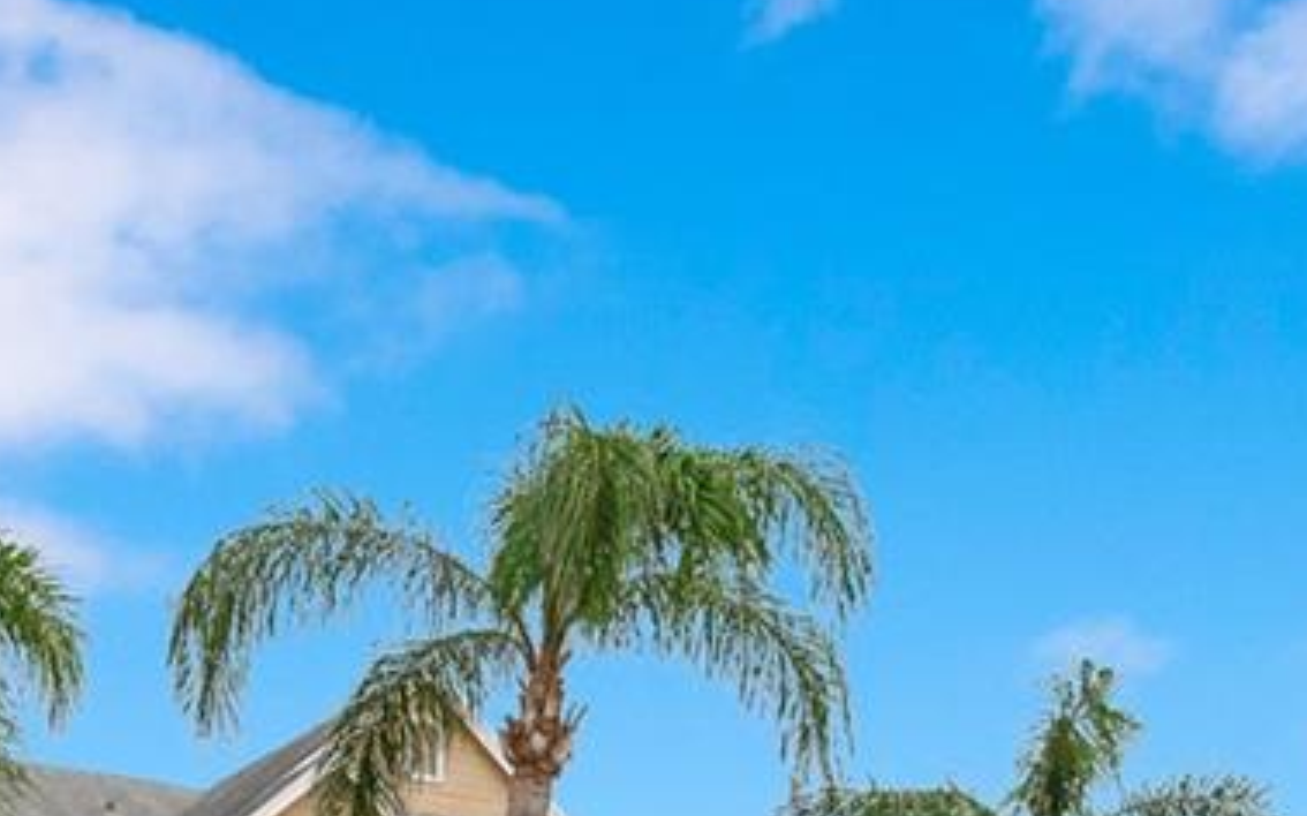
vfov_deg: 15.8
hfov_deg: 27.5
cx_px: 1400
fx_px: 2457
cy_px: 1506
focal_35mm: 69
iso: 100
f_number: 8
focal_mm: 16
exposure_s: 1/160
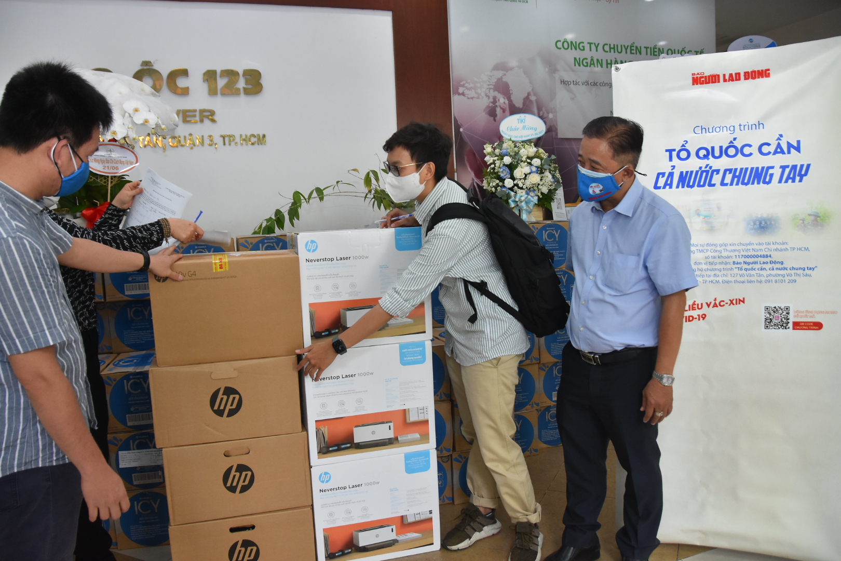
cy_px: 280
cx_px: 420
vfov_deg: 47.9
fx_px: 631
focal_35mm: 27
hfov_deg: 67.4
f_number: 3.5
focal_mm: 18
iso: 800
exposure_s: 1/200
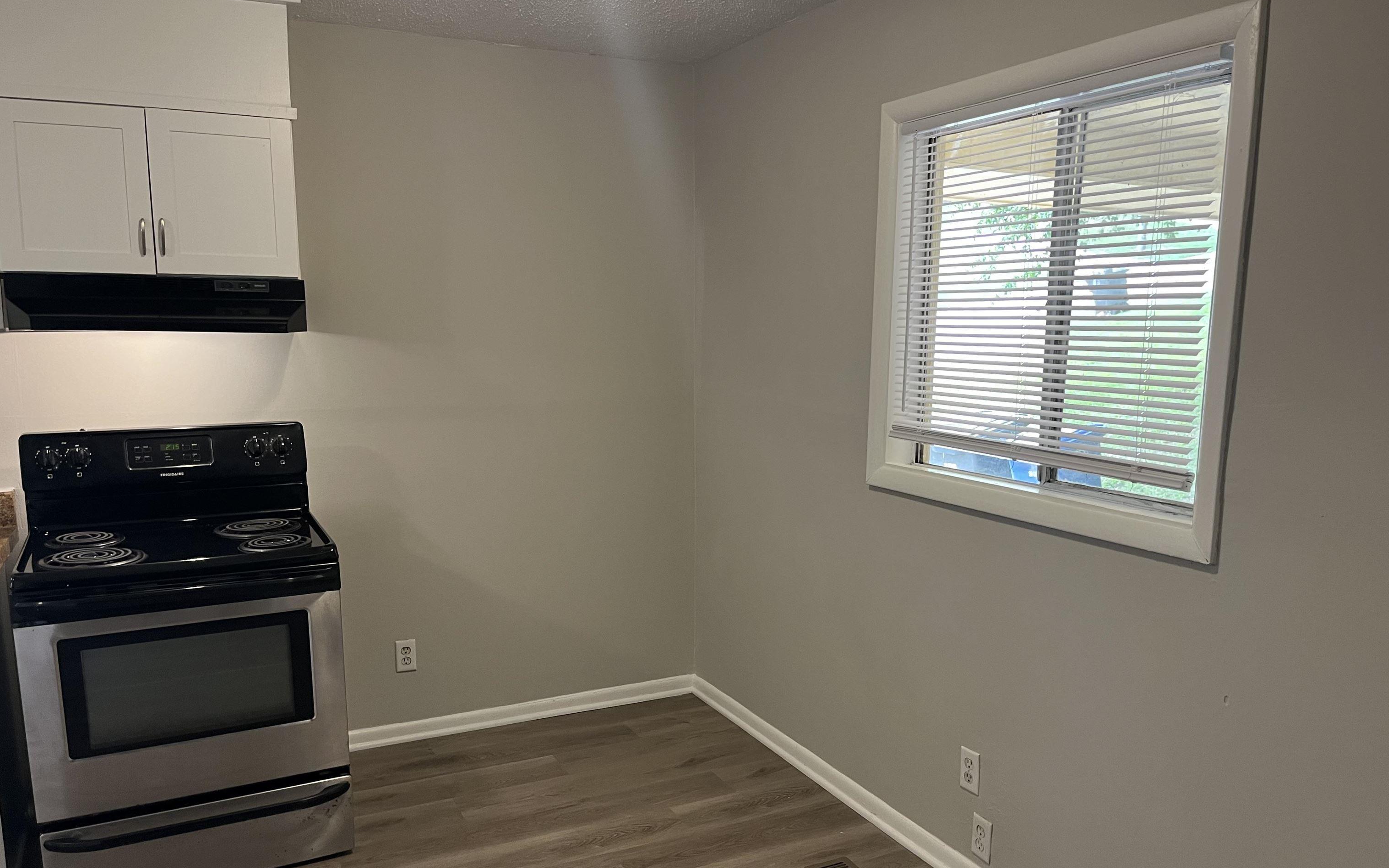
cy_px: 493
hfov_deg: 66.5
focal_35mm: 28
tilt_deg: -6.1
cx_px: 697
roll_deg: -1.9
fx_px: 1060
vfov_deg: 44.4
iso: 125
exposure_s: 1/79
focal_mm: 5.1
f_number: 1.6
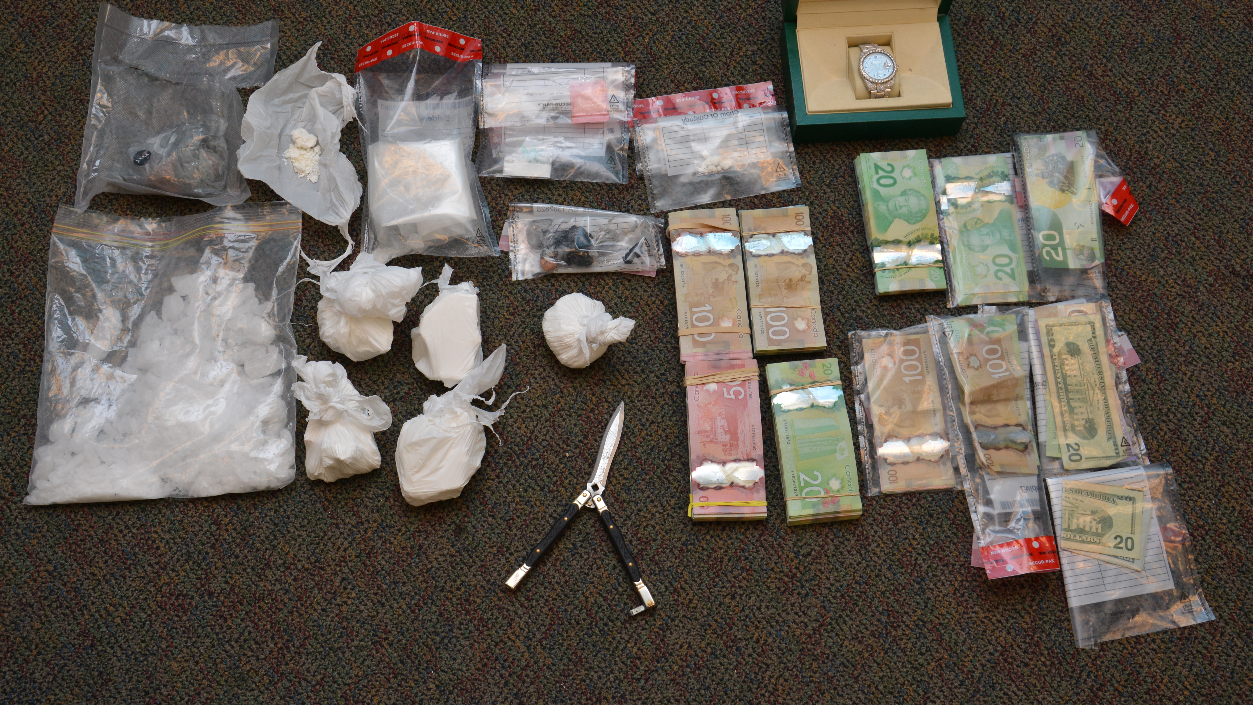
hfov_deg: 51.0
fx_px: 1313
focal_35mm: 40
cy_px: 301
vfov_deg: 30.0
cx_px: 624
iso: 400
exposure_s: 1/60
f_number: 8
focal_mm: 25
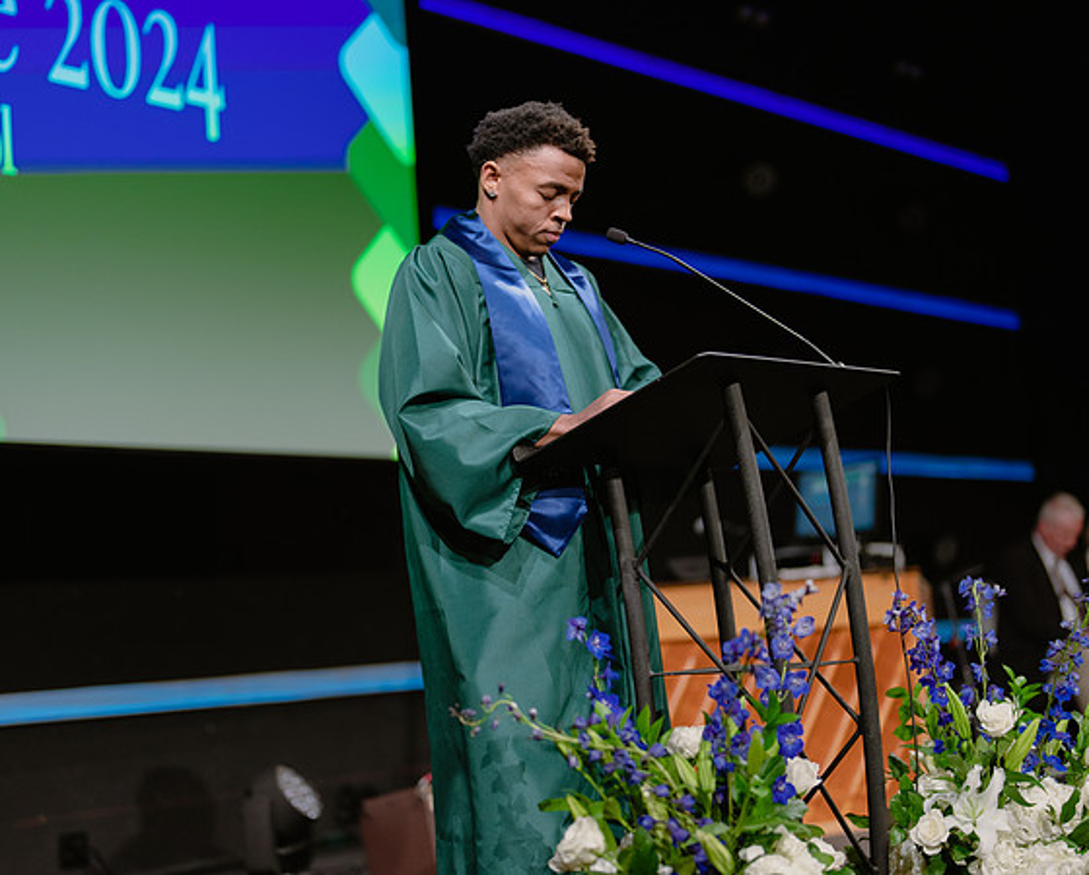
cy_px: 438
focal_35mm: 62
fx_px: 1986
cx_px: 544
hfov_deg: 30.7
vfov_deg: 24.8
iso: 800
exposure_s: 1/320
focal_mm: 50
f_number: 1.2
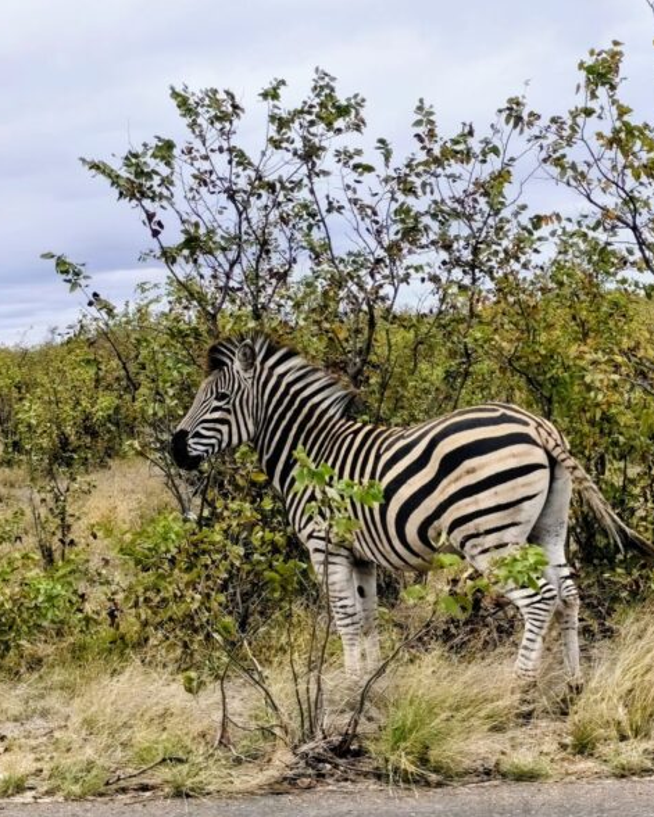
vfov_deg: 31.0
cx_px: 453
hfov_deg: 24.8
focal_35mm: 61
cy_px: 413
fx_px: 1476
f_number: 1.65
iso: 50
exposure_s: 1/979
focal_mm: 6.14
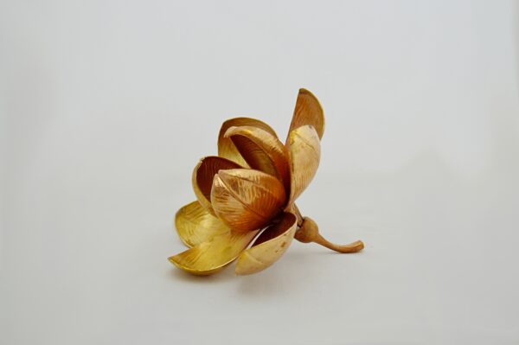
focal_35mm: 54
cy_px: 172
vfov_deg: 25.0
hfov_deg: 36.9
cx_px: 260
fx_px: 778
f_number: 5
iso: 400
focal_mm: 36
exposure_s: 1/80
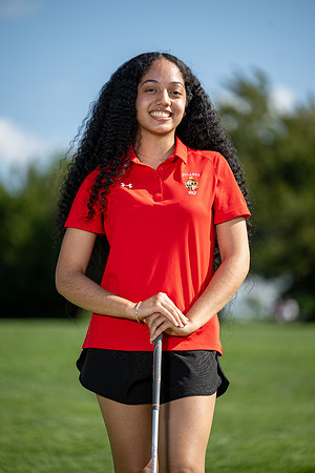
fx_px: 2034
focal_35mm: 155
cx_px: 158
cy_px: 236
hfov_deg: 8.9
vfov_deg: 13.2
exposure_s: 1/800
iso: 80
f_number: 2.8
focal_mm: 155
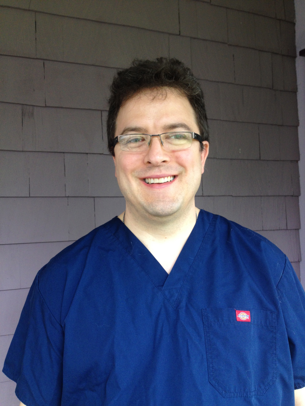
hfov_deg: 40.7
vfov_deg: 52.6
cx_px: 152
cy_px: 203
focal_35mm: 35
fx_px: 411
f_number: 2.4
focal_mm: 4.28
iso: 80
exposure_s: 1/20
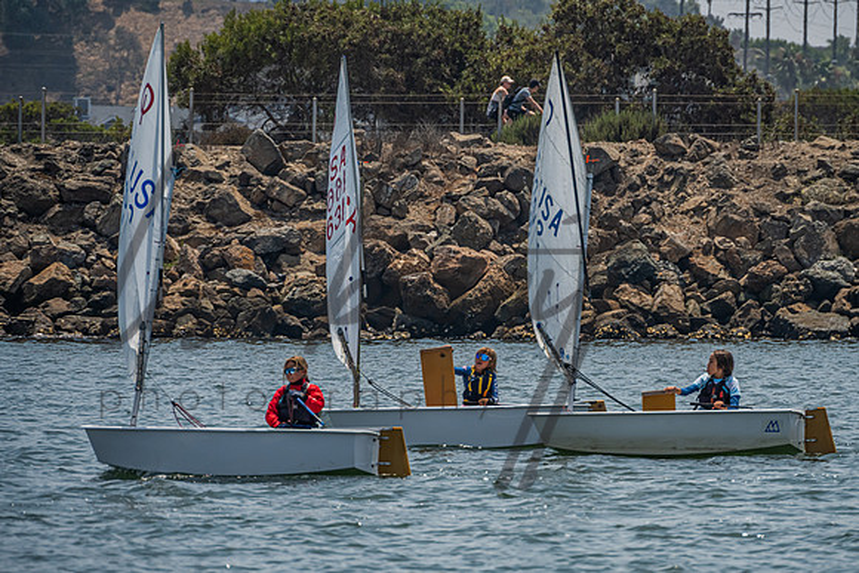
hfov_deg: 5.6
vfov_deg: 3.7
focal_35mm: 367
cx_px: 508
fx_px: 8755
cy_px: 347
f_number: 8
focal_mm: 300
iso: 320
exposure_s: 1/2000
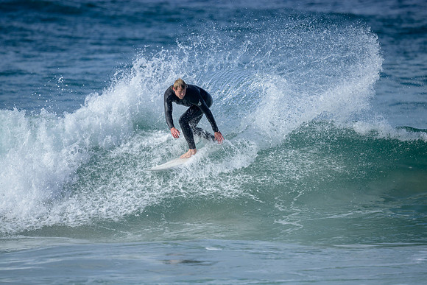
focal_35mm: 800
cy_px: 142
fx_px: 9491
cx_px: 214
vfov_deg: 1.7
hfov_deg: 2.6
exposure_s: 1/2500
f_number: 6.3
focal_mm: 800
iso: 400
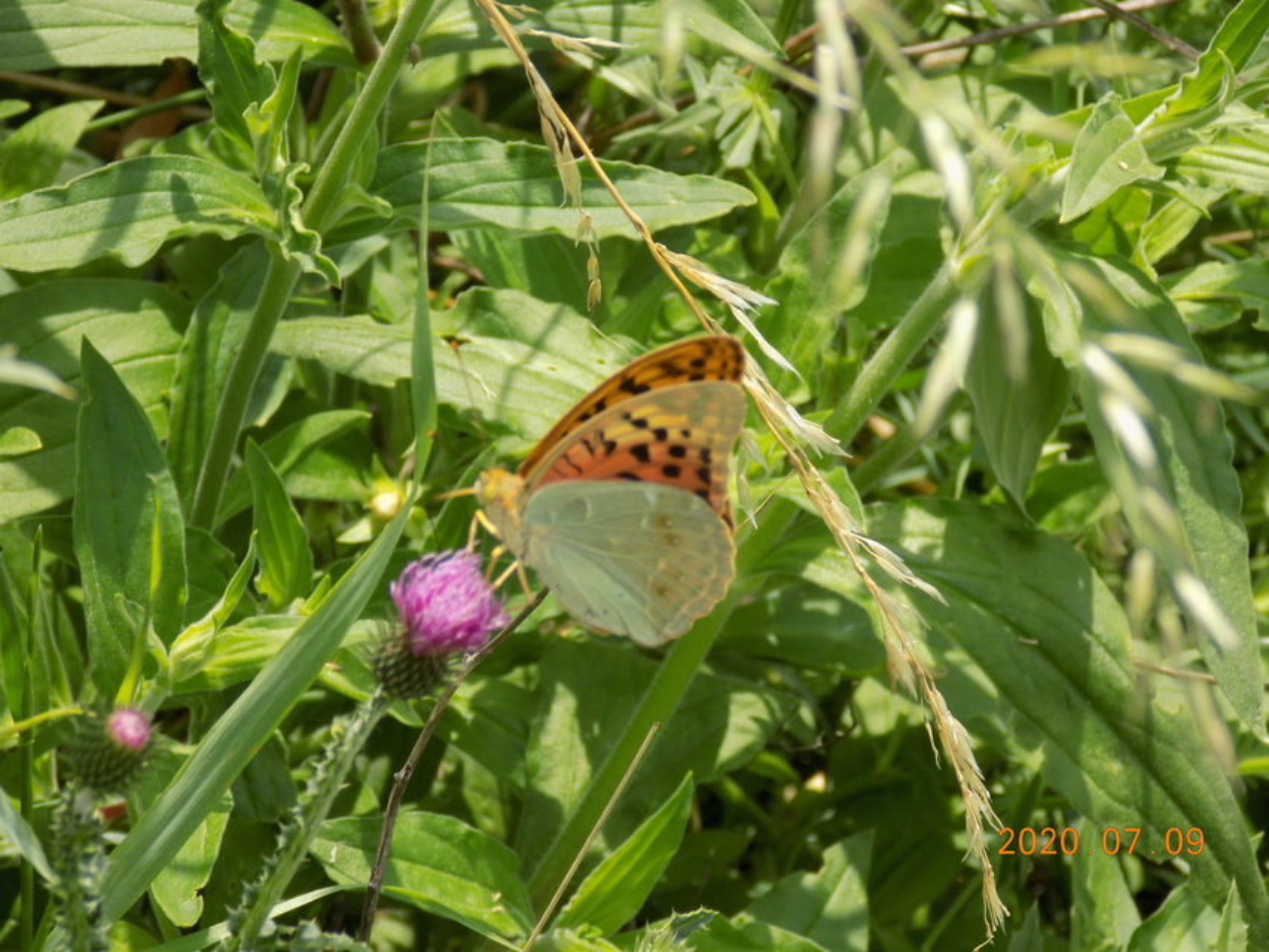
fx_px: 7956
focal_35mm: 217
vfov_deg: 6.8
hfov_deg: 9.1
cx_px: 634
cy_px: 476
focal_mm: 38.6
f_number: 5.5
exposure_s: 1/200
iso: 80
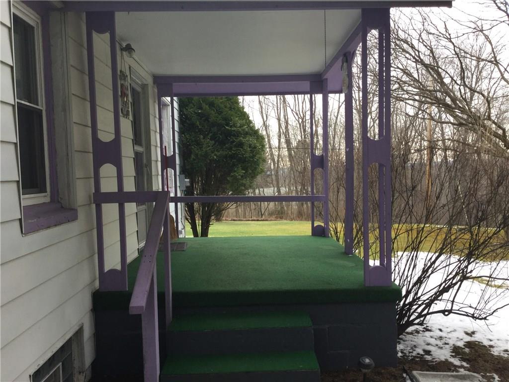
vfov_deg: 45.4
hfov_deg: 58.4
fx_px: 456
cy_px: 191
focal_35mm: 31
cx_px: 254
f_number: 2.4
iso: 40
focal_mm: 3.3
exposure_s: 1/120
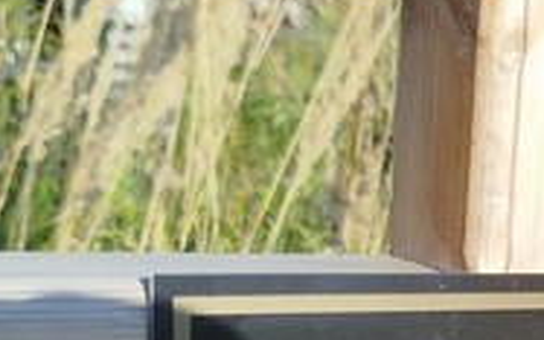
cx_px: 556
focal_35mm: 109
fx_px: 1616
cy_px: 668
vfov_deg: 11.0
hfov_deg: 18.6
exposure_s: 1/663
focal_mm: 5.31
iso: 50
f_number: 1.7
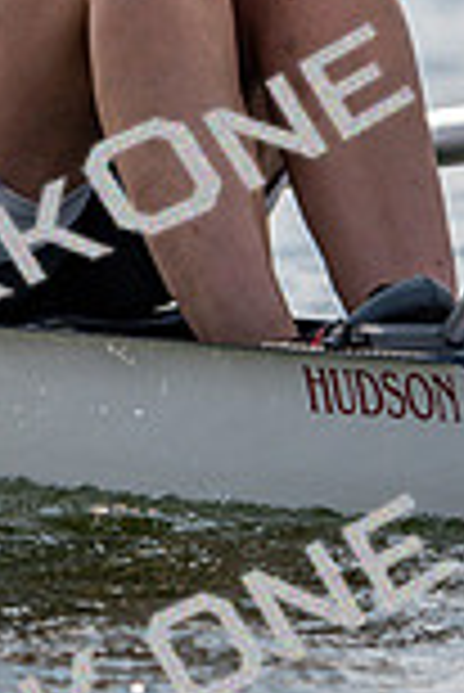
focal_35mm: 1055
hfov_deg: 1.3
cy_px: 11
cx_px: 279
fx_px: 20349
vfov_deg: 2.0
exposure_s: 1/1600
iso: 160
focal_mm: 280
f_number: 5.6
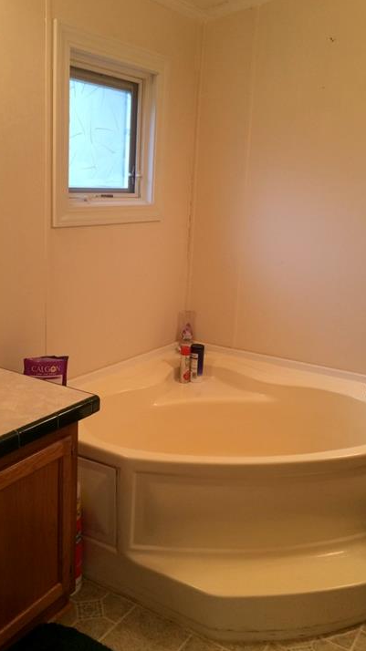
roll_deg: -2.0
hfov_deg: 34.6
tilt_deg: -13.2
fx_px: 587
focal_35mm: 34
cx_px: 164
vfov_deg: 58.0
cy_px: 317
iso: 125
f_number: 2.2
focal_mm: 4.15
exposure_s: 1/30
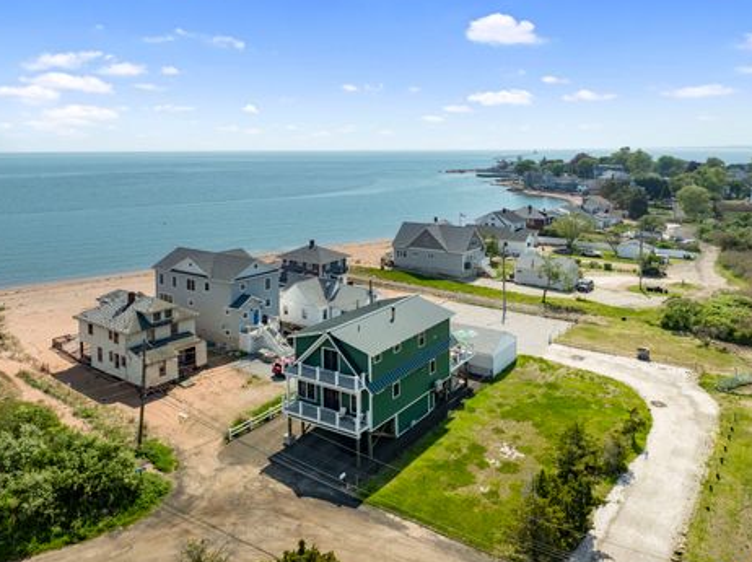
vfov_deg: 52.9
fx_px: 564
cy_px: 282
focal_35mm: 26
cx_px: 360
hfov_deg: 67.4
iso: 130
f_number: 2.8
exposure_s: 1/3200
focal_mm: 12.29
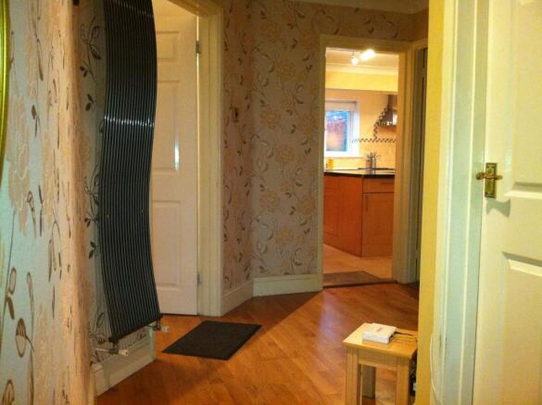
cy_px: 202
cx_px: 271
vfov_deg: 40.6
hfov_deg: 52.7
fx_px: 547
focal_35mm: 35
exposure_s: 1/17
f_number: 2.8
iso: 400
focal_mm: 3.85
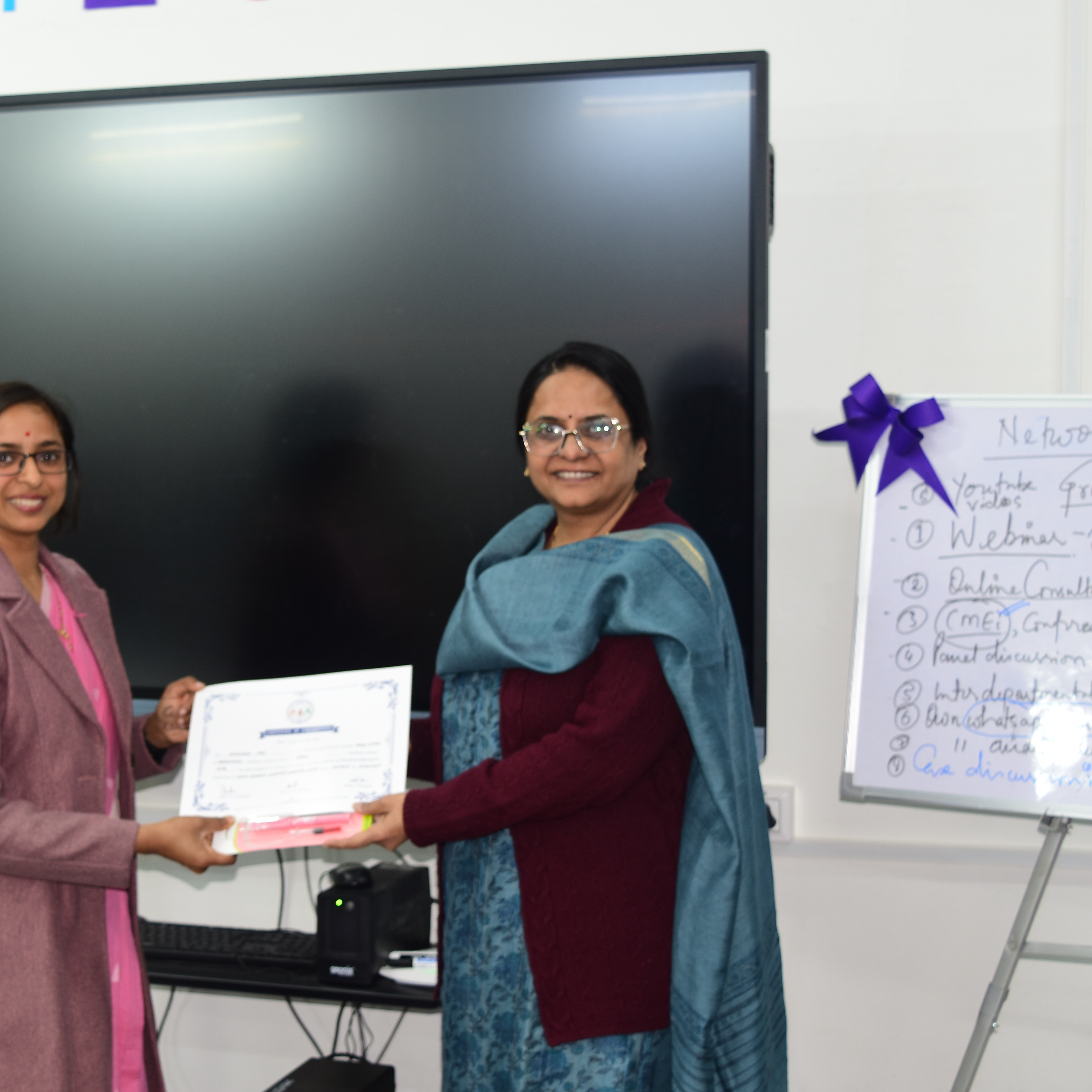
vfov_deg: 25.0
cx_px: 320
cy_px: 607
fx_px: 2463
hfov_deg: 24.8
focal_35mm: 69
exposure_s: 1/8
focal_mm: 32
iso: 125
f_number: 5
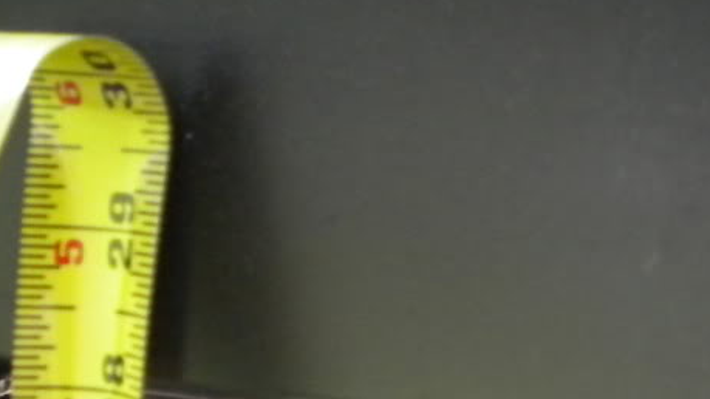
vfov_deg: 14.2
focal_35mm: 85
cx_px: 678
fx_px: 1600
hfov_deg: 24.1
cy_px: 128
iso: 400
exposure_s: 1/231
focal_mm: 6.3
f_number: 3.1
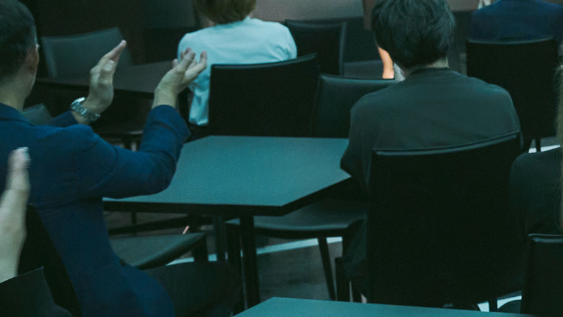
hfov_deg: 21.5
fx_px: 1180
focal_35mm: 79
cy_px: 67
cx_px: 893
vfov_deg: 15.2
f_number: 4.5
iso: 3200
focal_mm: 21
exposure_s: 1/100
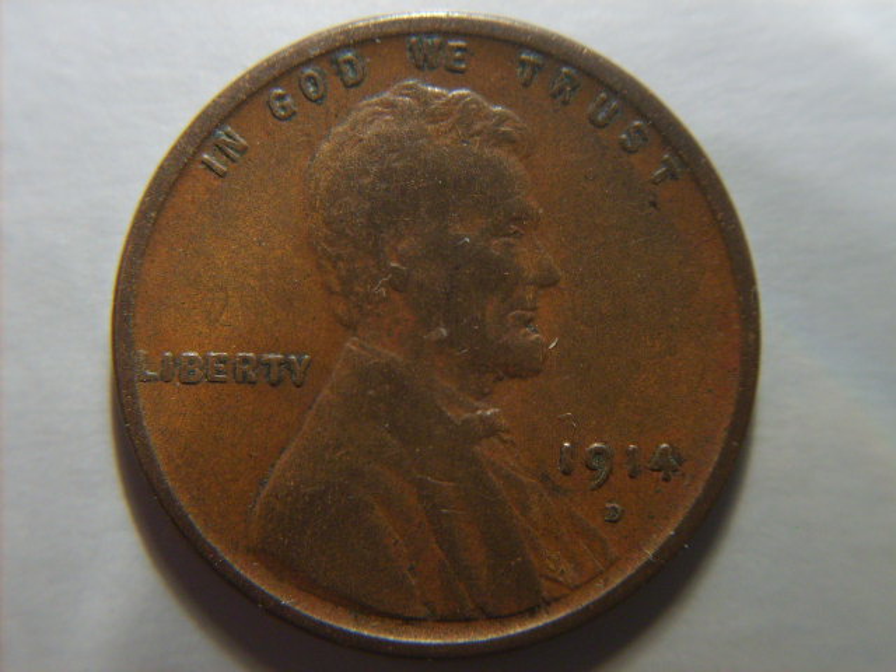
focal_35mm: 43
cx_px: 448
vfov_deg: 33.6
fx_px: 1113
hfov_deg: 43.9
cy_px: 336
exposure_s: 1/6
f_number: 3
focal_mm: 7.2
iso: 140
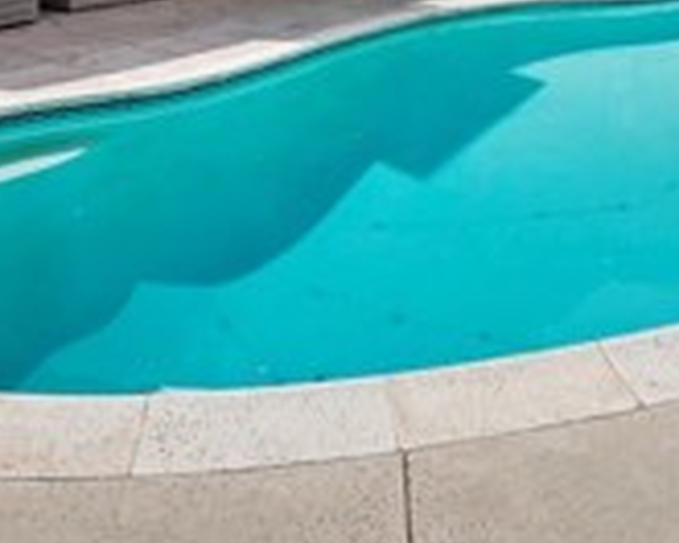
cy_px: -181
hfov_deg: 35.7
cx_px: 527
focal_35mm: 51
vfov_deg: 25.2
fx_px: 1025
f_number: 22
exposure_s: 1/200
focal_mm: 14
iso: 500
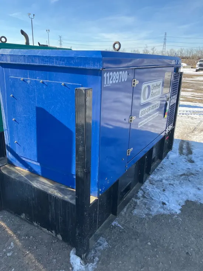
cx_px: 102
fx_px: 219
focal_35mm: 28
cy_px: 136
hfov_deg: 49.8
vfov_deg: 63.4
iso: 32
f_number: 1.8
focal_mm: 3.99
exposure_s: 1/648
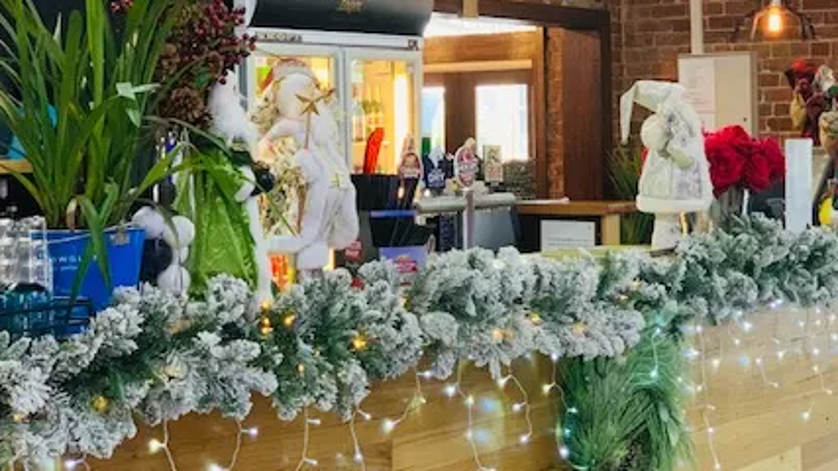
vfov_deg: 14.2
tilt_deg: -0.2
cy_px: 130
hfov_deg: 25.0
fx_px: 1888
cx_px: 508
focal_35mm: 85
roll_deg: +0.5
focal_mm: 6
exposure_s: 1/50
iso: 320
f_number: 2.4
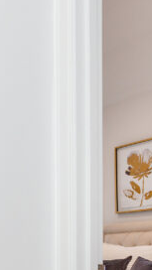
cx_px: -138
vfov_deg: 31.6
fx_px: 451
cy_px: 249
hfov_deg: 15.7
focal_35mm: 63
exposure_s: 1/15
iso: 320
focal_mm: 16
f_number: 6.3
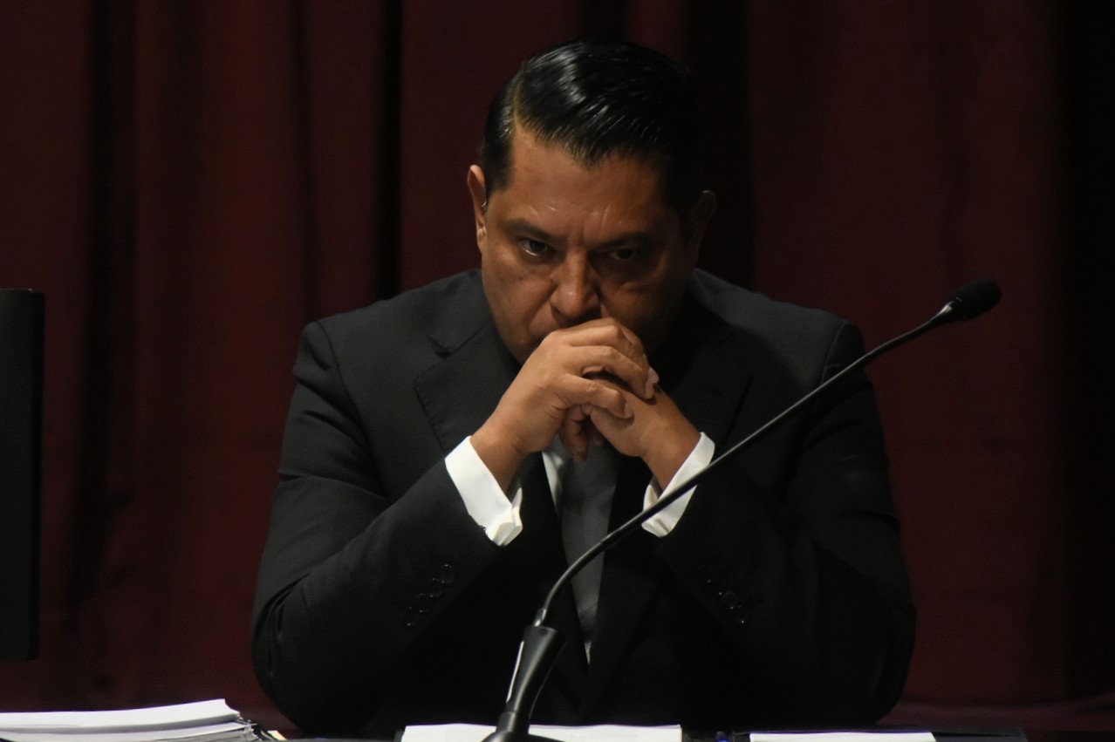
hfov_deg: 6.9
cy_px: 371
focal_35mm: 300
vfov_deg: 4.6
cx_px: 558
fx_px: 9288
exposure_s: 1/320
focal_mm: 300
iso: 8000
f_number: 5.6
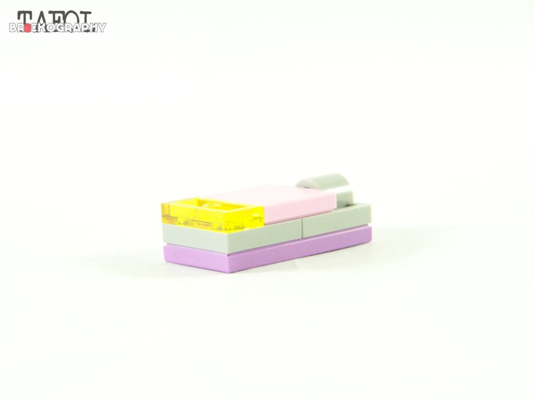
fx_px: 1975
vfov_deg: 11.6
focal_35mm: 128
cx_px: 267
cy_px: 200
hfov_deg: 15.4
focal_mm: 21.2
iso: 400
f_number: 3.6
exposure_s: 1/60
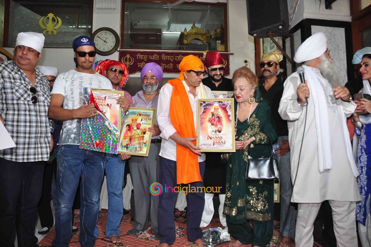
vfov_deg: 43.5
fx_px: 309
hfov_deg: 62.0
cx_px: 186
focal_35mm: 30
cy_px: 124
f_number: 5.6
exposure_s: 1/160
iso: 400
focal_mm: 20
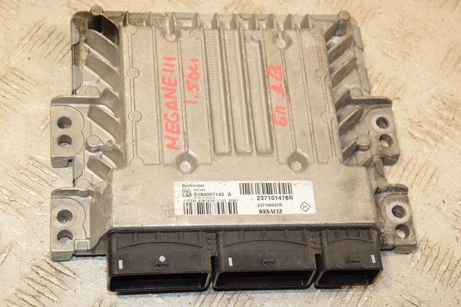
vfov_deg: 15.7
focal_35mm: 87
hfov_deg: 23.4
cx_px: 230
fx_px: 1113
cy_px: 154
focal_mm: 58
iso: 800
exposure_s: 1/200
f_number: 8
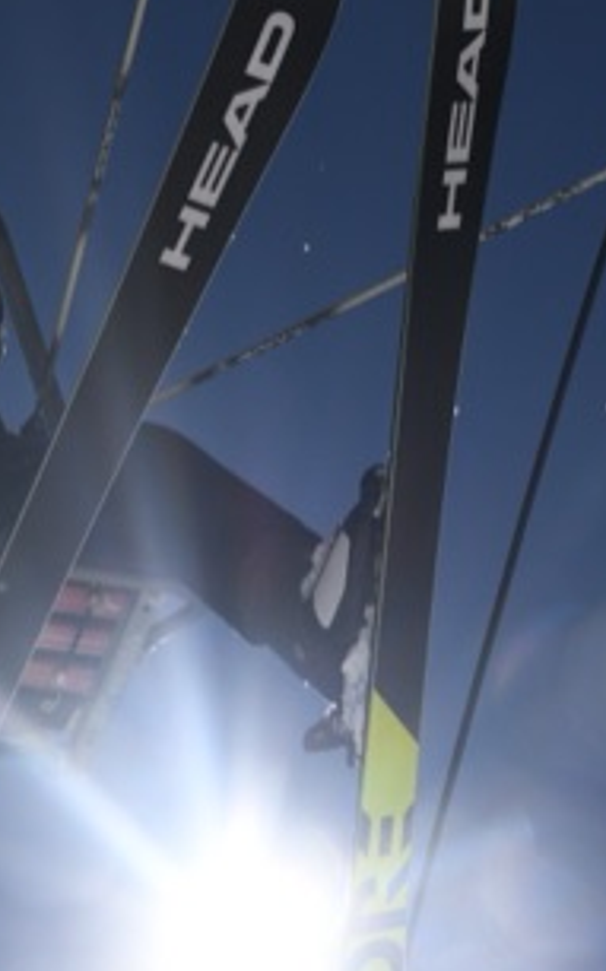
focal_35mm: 139
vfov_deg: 15.0
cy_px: 500
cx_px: -25
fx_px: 3676
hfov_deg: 9.3
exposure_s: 1/3200
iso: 400
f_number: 11
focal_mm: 58
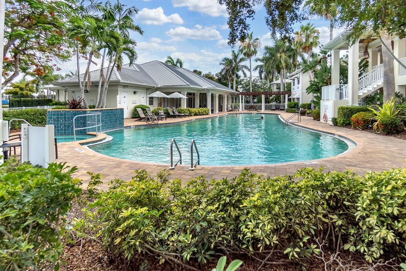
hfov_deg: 86.9
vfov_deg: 63.9
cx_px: 198
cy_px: 107
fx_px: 214
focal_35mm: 19
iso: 100
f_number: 4
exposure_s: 1/800
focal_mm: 10
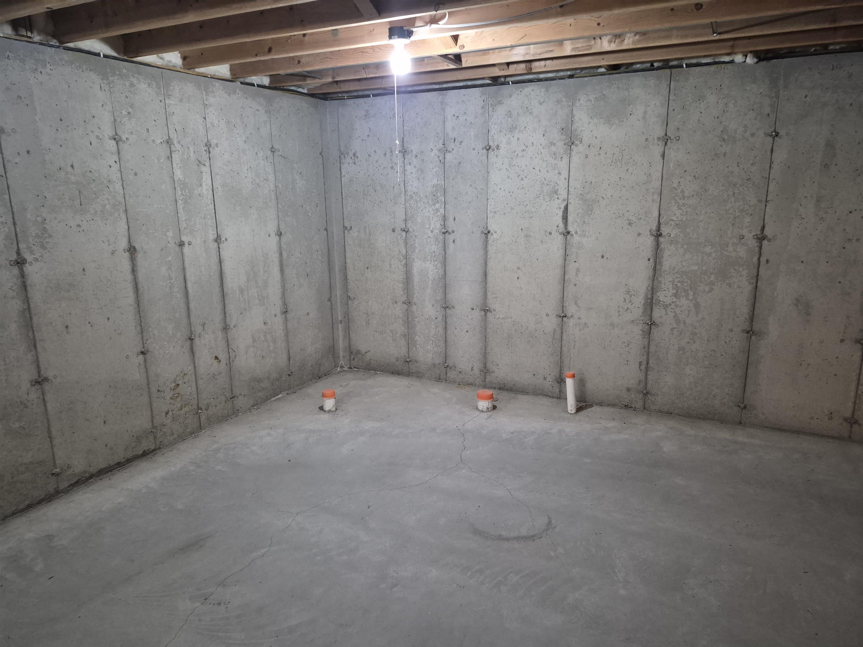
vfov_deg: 58.9
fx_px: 573
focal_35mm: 23
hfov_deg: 73.9
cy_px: 324
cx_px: 432
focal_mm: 5.4
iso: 1600
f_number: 1.8
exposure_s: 1/120
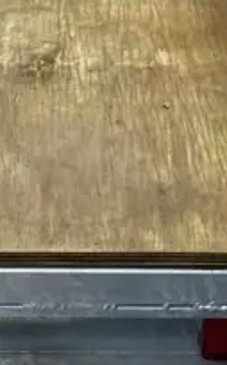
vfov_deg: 14.0
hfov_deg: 8.5
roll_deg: +0.1
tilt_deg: -30.1
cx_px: -156
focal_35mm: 149
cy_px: 256
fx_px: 1479
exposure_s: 1/50
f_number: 1.8
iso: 80
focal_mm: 3.99
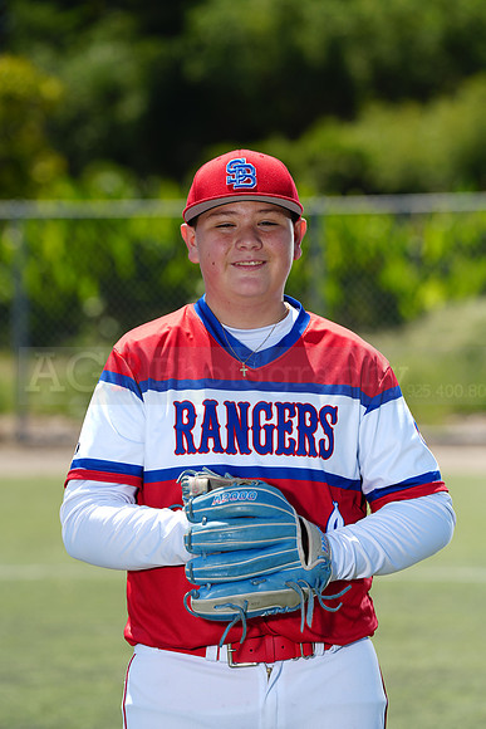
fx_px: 4047
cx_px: 243
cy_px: 364
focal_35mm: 200
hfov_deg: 6.9
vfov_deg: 10.3
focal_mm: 200
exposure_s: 1/250
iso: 50
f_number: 5
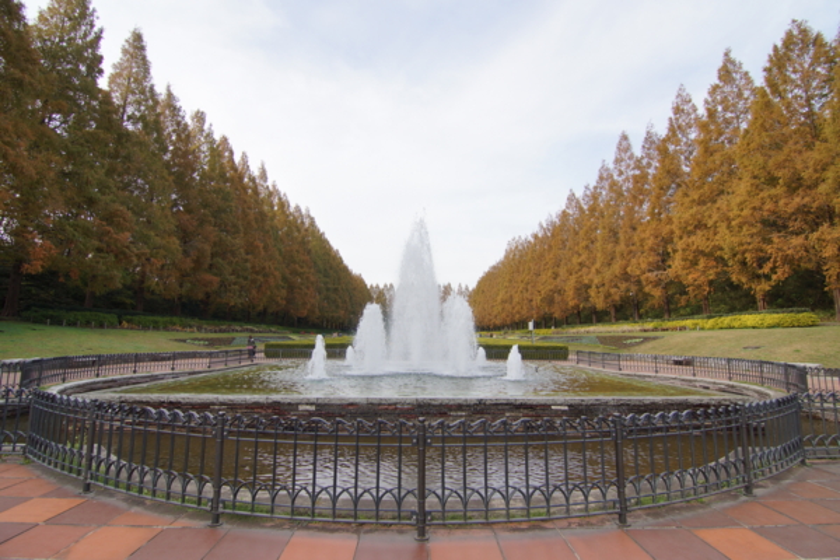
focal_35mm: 16
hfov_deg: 95.0
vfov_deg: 72.1
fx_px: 385
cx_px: 420
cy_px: 280
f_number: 6.3
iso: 100
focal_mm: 11
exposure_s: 1/160
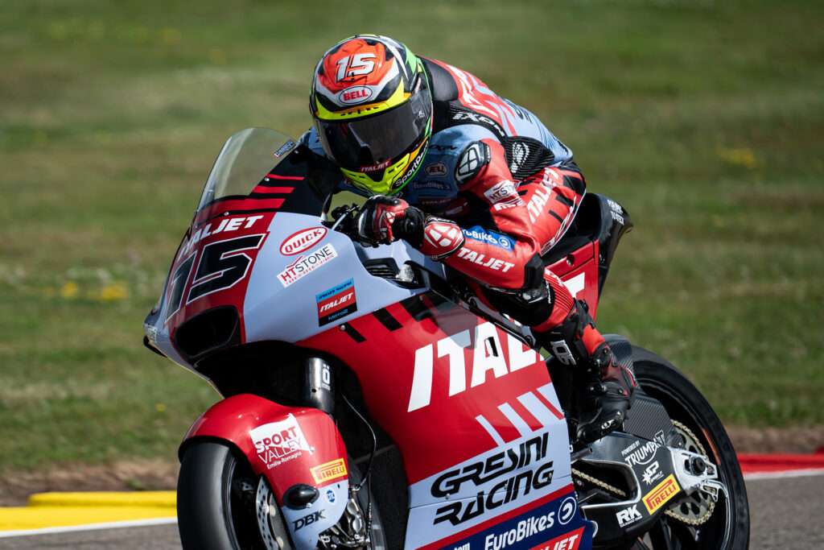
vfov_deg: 2.3
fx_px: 13878
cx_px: 391
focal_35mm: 606
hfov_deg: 3.4
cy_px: 248
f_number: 5
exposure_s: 1/2000
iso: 125
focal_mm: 400
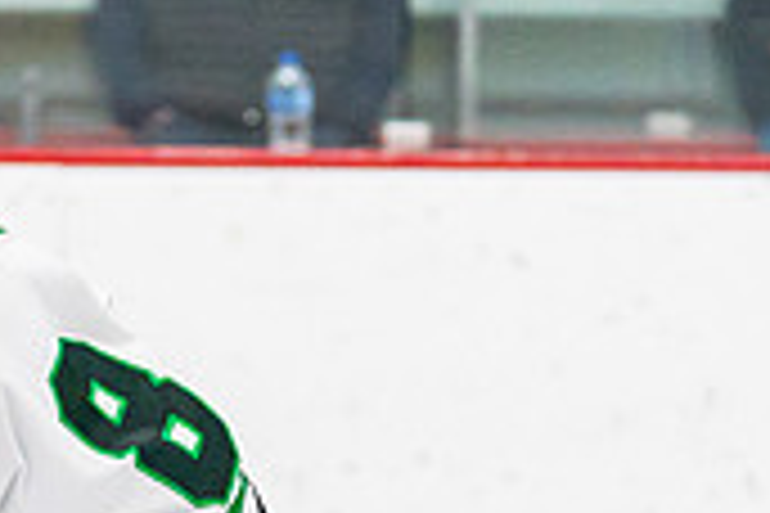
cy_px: 754
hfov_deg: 2.6
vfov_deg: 1.7
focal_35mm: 802
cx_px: -26
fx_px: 17153
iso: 3200
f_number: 2.8
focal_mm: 162
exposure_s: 1/1250
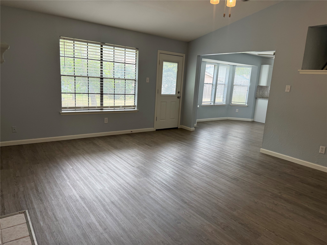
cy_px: 122
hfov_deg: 71.6
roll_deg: -3.3
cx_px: 164
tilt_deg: -11.4
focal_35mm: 24
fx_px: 227
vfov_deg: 56.8
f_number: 1.78
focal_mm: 6.76
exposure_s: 1/156
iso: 125
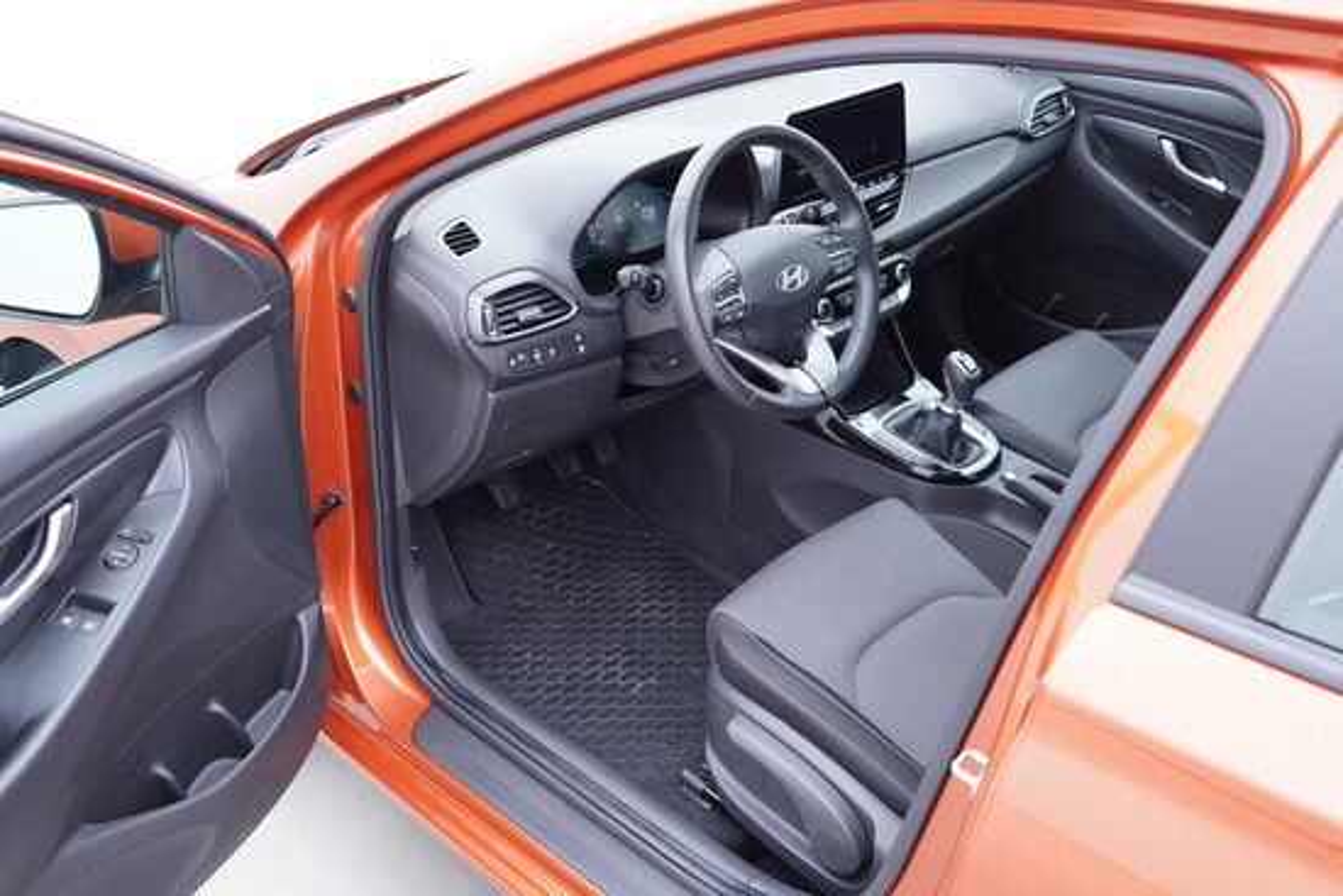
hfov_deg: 53.1
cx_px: 672
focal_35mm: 36
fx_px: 1343
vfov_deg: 36.9
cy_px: 448
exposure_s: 1/40
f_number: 2.8
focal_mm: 24
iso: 320
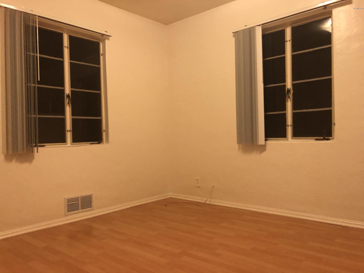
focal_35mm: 28
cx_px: 182
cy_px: 136
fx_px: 294
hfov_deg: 63.4
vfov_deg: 49.7
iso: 100
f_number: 1.8
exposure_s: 1/15
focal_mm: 4
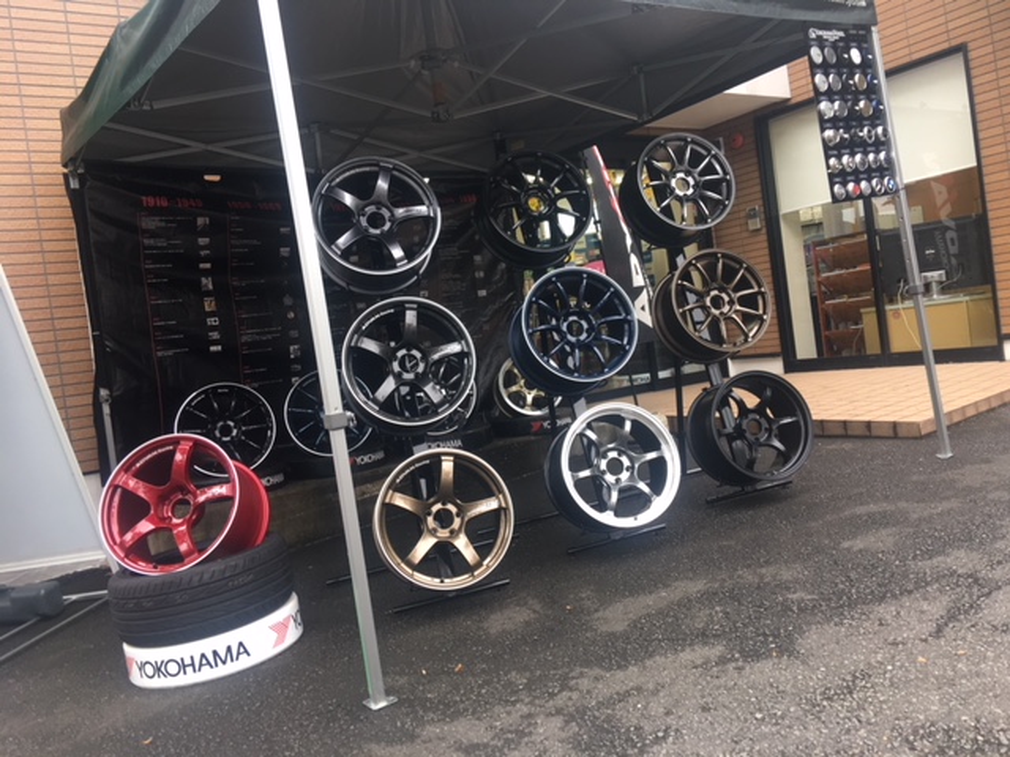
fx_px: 846
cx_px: 505
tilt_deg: -1.1
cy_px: 378
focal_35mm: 29
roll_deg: +7.8
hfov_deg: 61.7
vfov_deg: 48.2
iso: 40
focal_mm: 4.15
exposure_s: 1/120
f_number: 2.2
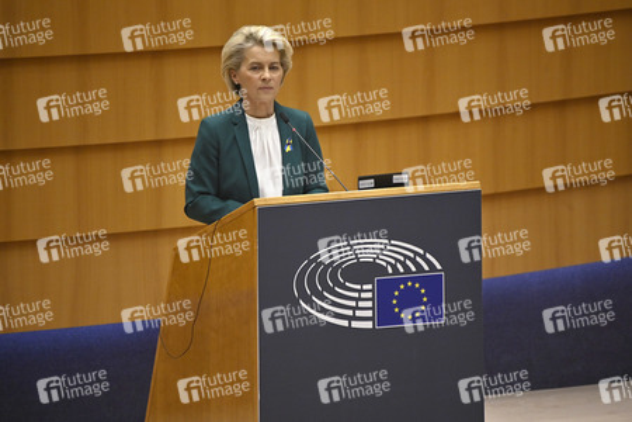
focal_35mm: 500
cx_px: 316
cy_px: 211
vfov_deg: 2.7
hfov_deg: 4.1
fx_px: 8777
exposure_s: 1/400
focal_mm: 500
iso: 2000
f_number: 6.3
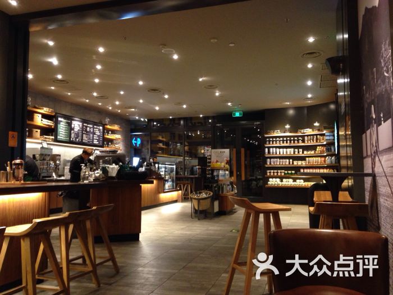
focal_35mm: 33
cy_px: 148
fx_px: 375
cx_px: 196
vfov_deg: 42.9
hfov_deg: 55.4
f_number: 2.4
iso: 250
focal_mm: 4.12
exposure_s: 1/20
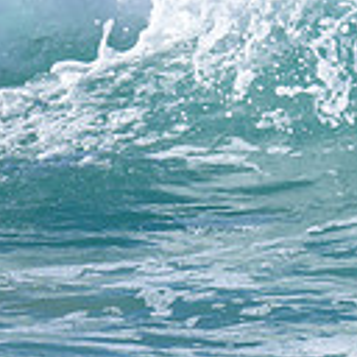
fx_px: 49181
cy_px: 6
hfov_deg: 0.4
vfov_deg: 0.4
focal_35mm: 4215
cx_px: 725
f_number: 6.3
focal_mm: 800
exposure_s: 1/2000
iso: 160
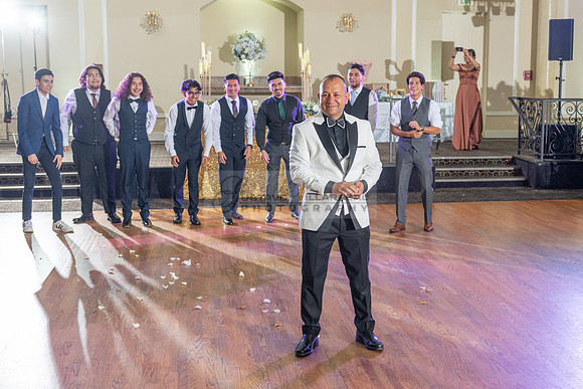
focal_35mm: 53
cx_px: 338
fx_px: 866
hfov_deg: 37.1
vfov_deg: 25.3
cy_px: 200
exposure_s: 1/160
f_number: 4
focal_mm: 45
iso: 800
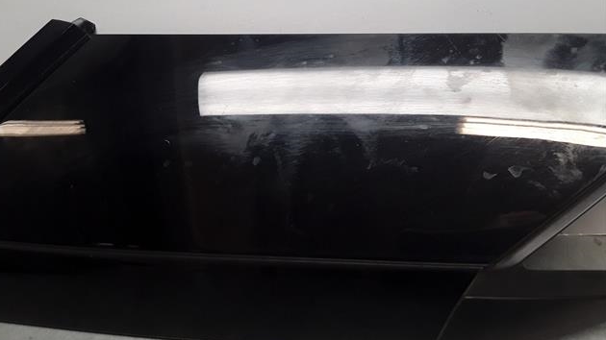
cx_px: 300
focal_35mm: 31
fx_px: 498
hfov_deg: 62.6
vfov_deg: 37.4
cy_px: 119
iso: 80
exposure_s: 1/100
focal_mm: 2.91
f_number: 1.9
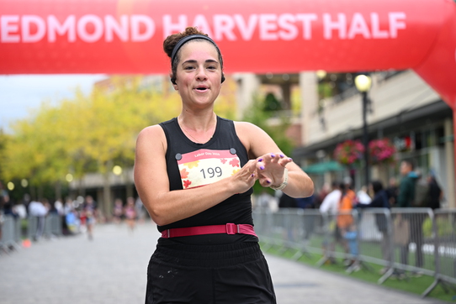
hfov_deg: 28.4
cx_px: 230
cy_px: 152
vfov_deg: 19.2
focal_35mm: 71
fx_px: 900
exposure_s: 1/2000
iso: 640
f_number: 2.8
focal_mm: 70
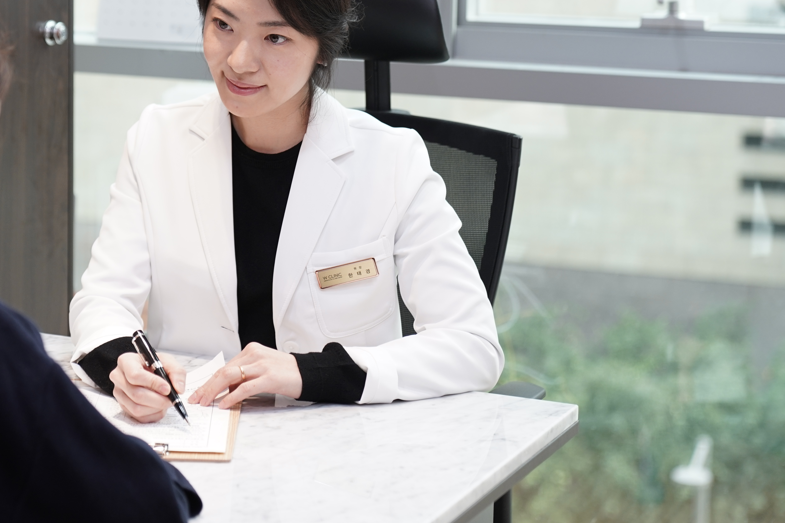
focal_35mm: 84
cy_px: 118
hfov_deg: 23.9
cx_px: 202
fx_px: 1832
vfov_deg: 16.2
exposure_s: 1/125
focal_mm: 53
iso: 640
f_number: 2.8
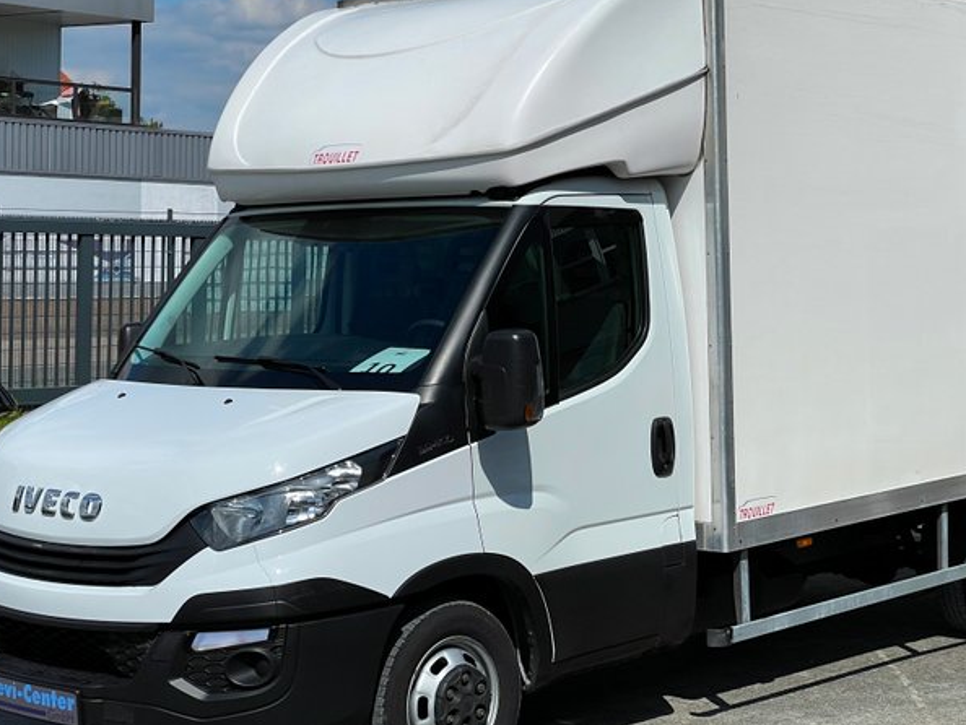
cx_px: 577
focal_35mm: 70
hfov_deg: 27.7
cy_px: 366
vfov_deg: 21.0
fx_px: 1954
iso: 25
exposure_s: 1/4785
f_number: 2
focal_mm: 6
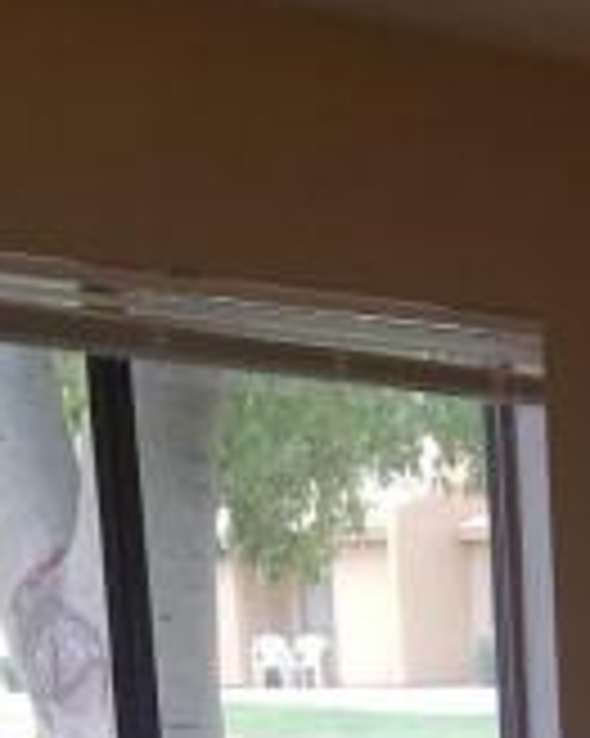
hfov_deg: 12.5
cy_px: 1089
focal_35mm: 119
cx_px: 784
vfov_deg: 15.0
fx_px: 2600
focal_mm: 4.2
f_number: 1.7
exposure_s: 1/60
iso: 64
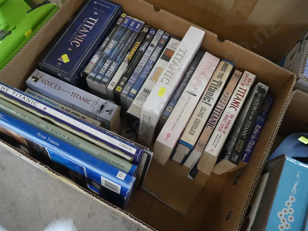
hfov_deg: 59.9
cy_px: 116
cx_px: 154
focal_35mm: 30
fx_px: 267
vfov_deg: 46.8
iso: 3200
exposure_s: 1/50
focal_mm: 15
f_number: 3.6
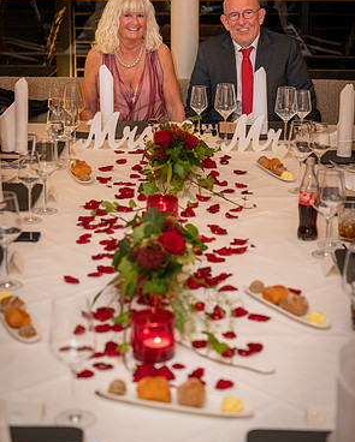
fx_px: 1036
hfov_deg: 19.4
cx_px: 179
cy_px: 190
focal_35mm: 79
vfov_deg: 24.1
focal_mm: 69
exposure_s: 1/60
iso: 4500
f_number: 4
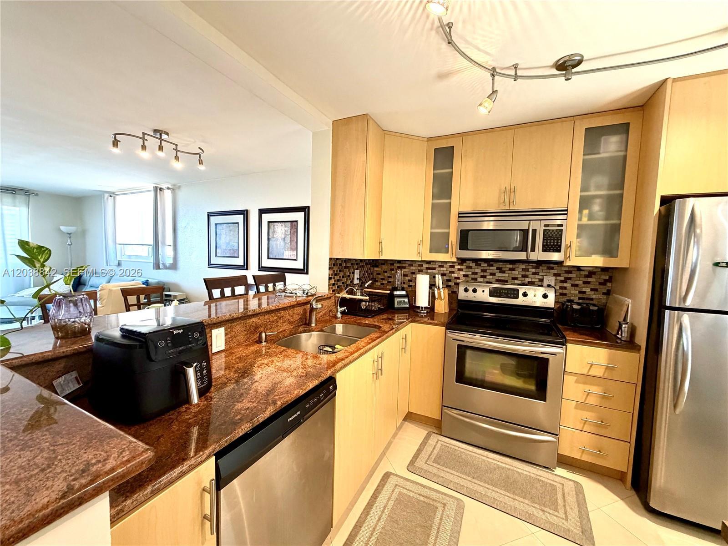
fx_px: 294
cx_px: 364
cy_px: 273
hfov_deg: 102.1
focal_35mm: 14
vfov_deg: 85.7
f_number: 2.2
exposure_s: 1/60
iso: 250
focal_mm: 2.22
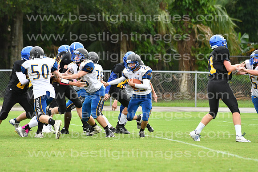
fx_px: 1505
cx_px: 129
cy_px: 86
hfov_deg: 9.8
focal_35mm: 210
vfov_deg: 6.5
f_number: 3.5
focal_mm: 140
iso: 800
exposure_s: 1/2000
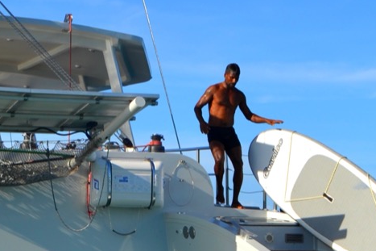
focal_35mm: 113
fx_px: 1180
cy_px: 52
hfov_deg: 17.5
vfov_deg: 12.1
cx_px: -31
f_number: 8
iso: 100
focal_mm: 22
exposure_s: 1/250
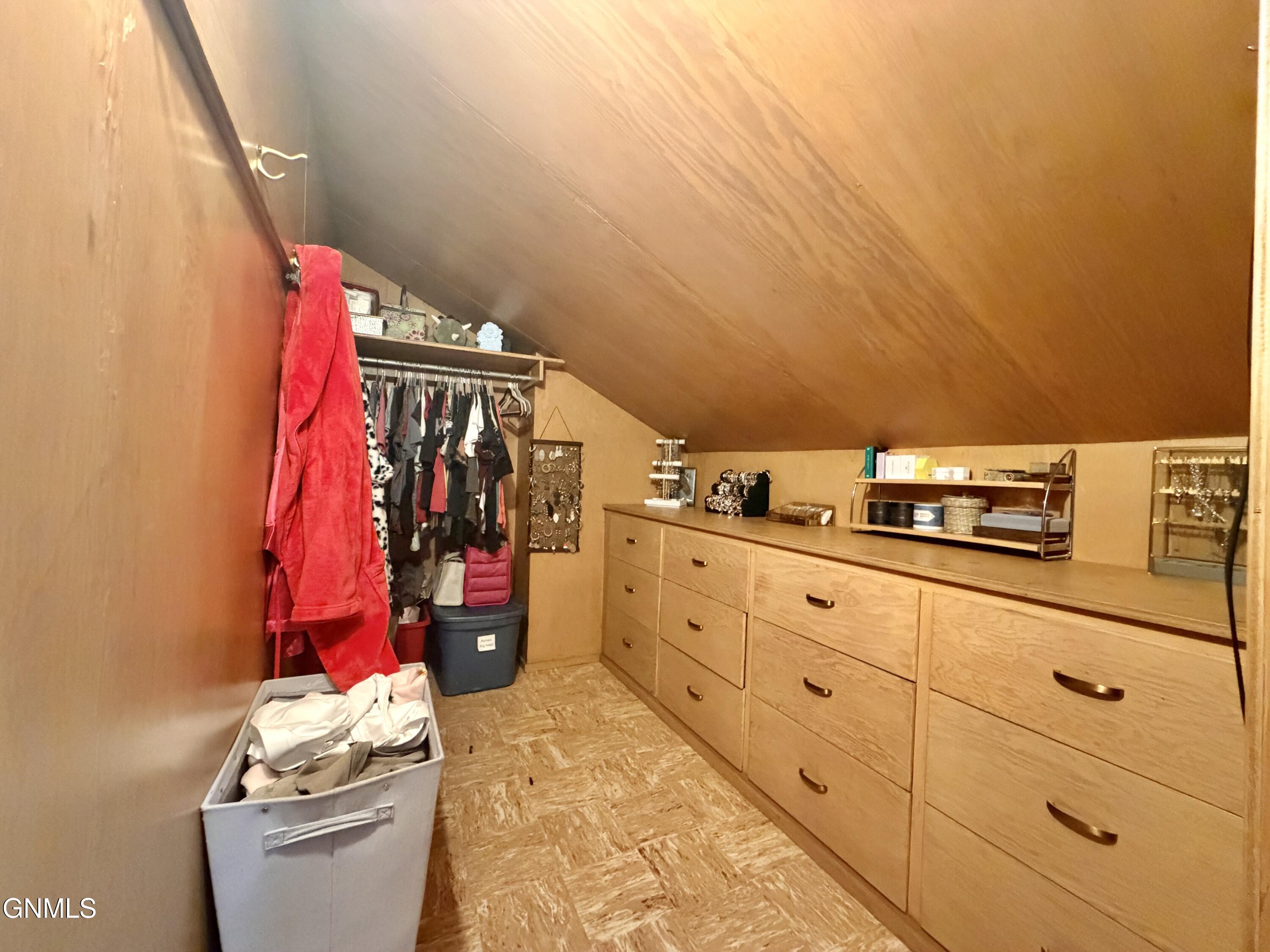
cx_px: 635
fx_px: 514
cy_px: 476
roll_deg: -2.0
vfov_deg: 85.7
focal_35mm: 14
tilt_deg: +0.5
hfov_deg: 102.1
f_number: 2.2
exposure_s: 1/60
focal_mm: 2.22
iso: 1250
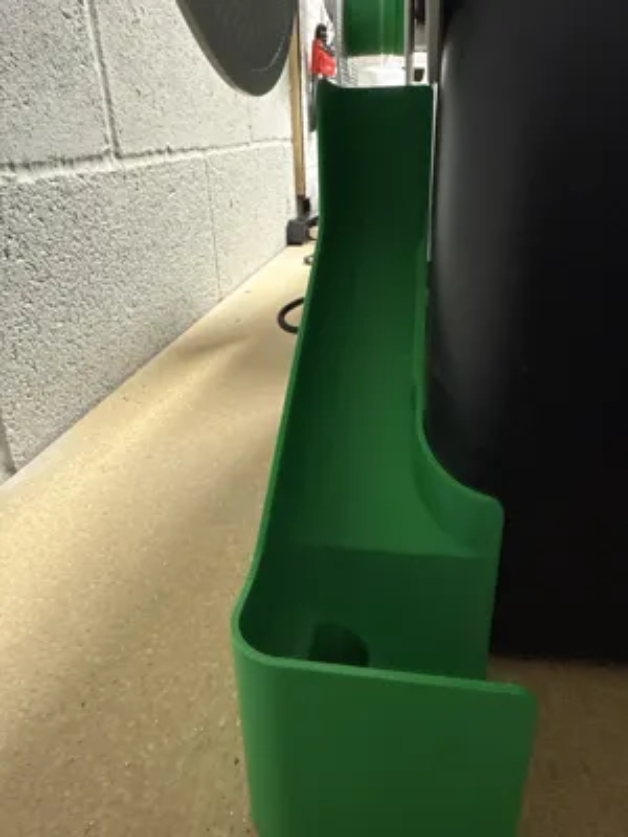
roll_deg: +2.2
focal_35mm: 25
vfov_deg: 69.4
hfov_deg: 54.9
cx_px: 314
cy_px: 418
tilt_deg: -24.3
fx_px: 605
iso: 400
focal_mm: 2.22
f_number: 2.2
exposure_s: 1/60
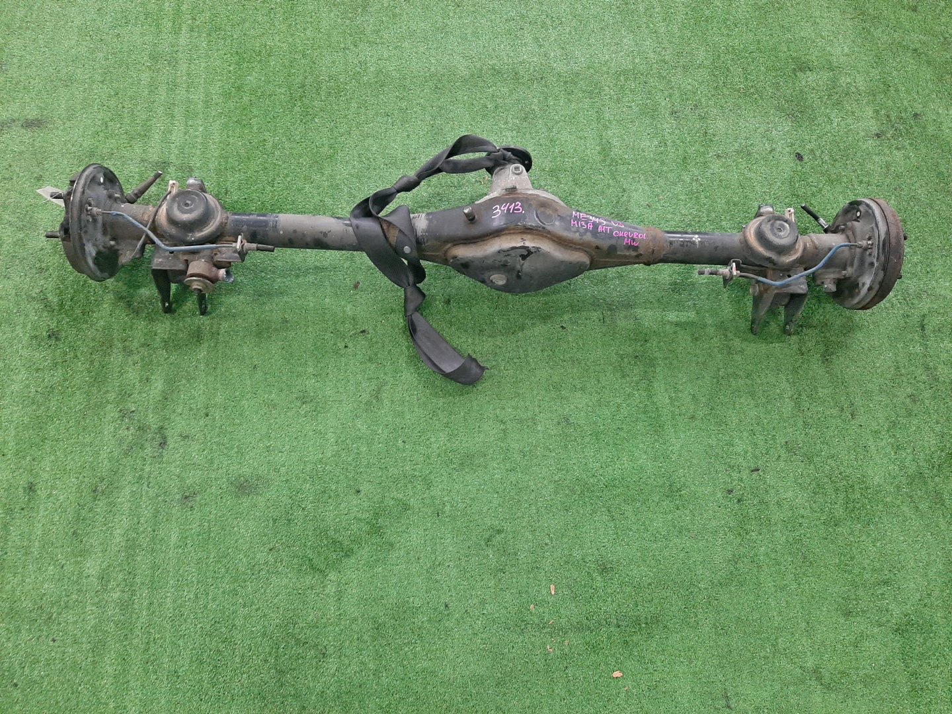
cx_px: 476
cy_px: 357
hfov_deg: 67.3
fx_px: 715
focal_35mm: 26
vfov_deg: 53.1
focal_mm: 3.93
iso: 231
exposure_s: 1/50
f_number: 1.7
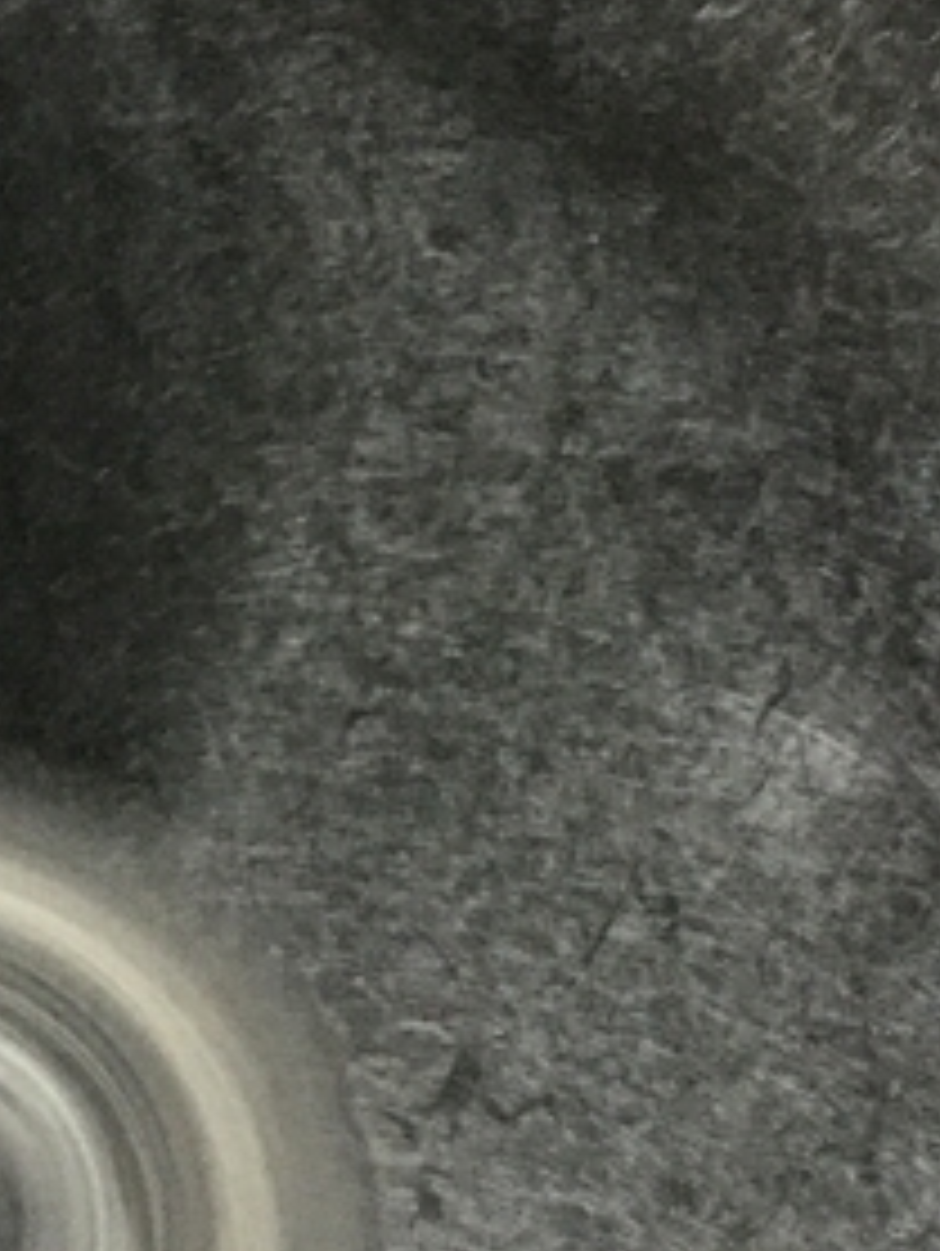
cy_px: 1076
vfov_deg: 17.1
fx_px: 4121
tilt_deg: -73.8
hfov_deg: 12.2
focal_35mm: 114
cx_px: -625
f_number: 2.4
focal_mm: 3.3
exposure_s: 1/30
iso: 200
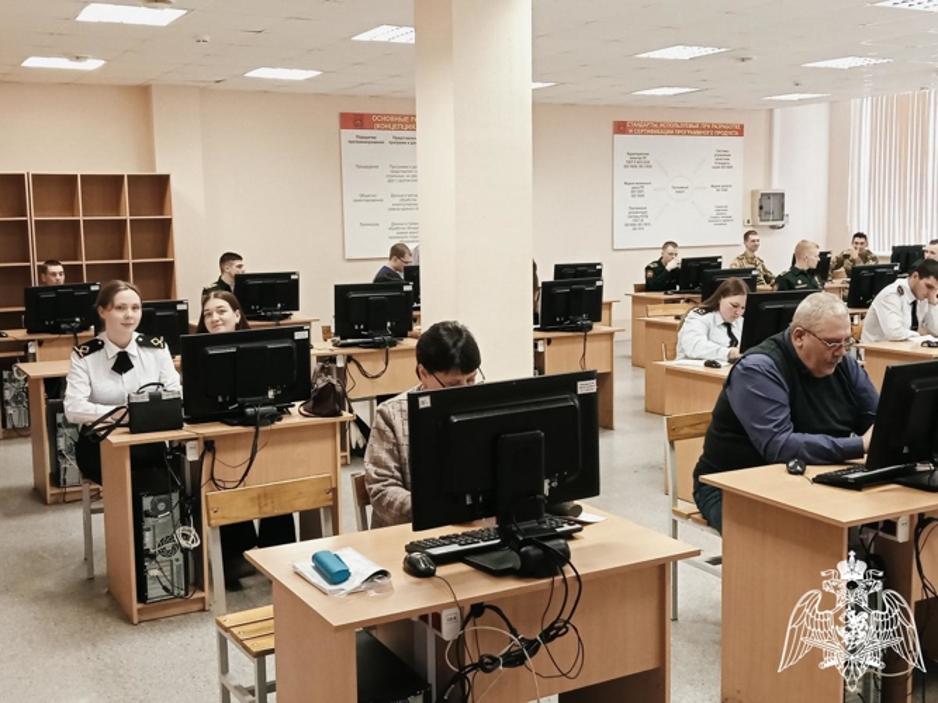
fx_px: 1057
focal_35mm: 39
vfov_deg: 36.8
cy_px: 352
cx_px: 469
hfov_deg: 47.9
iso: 400
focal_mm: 3.98
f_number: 1.8
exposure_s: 1/50
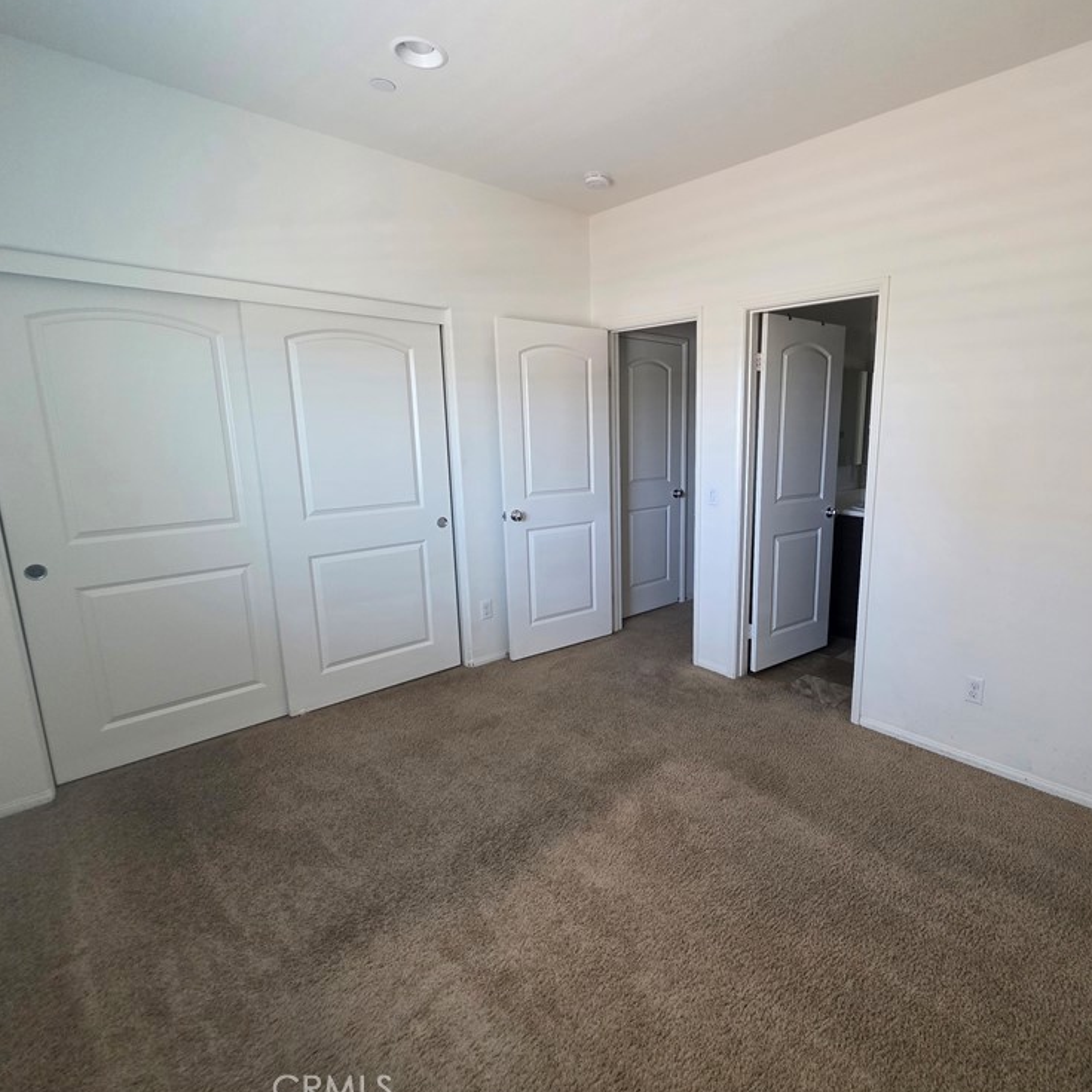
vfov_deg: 87.4
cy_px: 539
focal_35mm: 16
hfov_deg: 86.4
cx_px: 654
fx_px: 571
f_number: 1.9
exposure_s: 1/60
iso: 250
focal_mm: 2.2
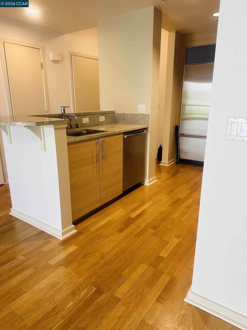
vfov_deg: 71.6
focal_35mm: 24
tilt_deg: -15.8
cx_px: 124
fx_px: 228
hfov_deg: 56.8
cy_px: 165
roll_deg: -0.6
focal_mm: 6.86
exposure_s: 1/120
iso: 160
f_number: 1.78
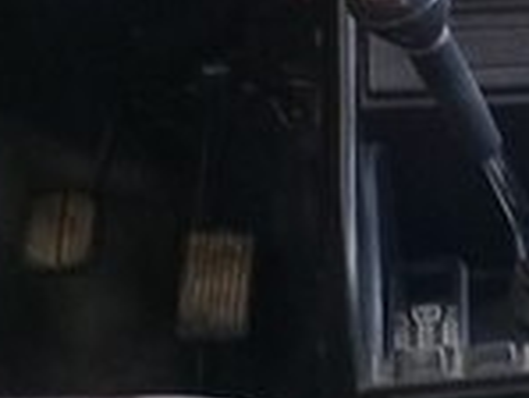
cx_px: 664
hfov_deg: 13.9
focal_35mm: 137
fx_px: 2095
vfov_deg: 10.4
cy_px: -211
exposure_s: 1/33
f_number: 2.2
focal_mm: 3.3
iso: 50
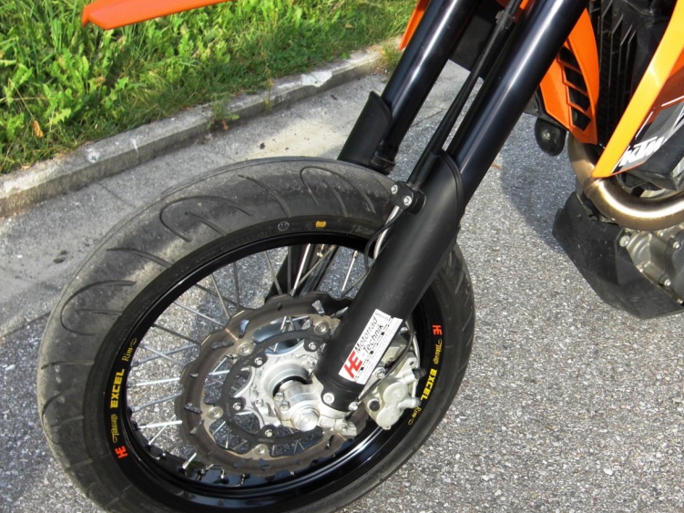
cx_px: 446
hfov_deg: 41.6
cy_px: 304
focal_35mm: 45
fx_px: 889
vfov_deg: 32.1
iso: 50
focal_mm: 5.8
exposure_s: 1/250
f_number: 2.7
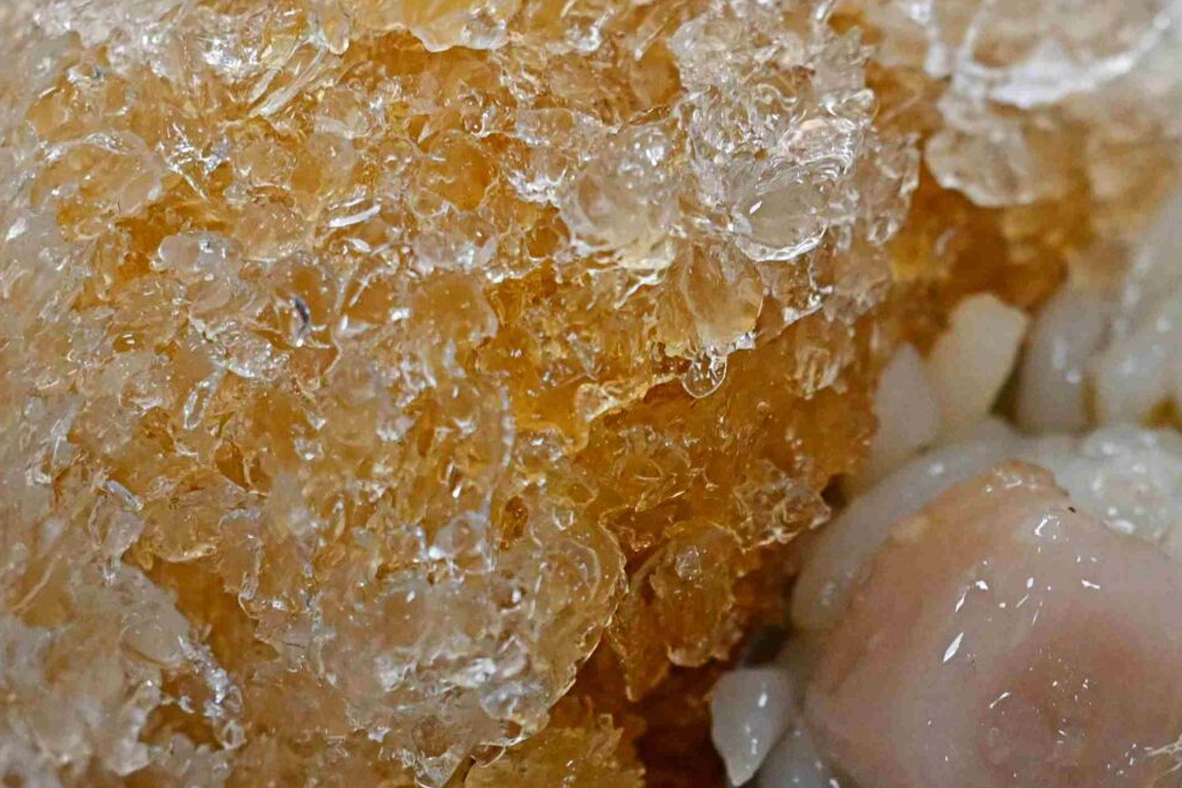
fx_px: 6468
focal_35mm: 197
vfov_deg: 7.0
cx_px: 781
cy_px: 658
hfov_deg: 10.4
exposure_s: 1/200
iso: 1250
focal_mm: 50
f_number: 3.5
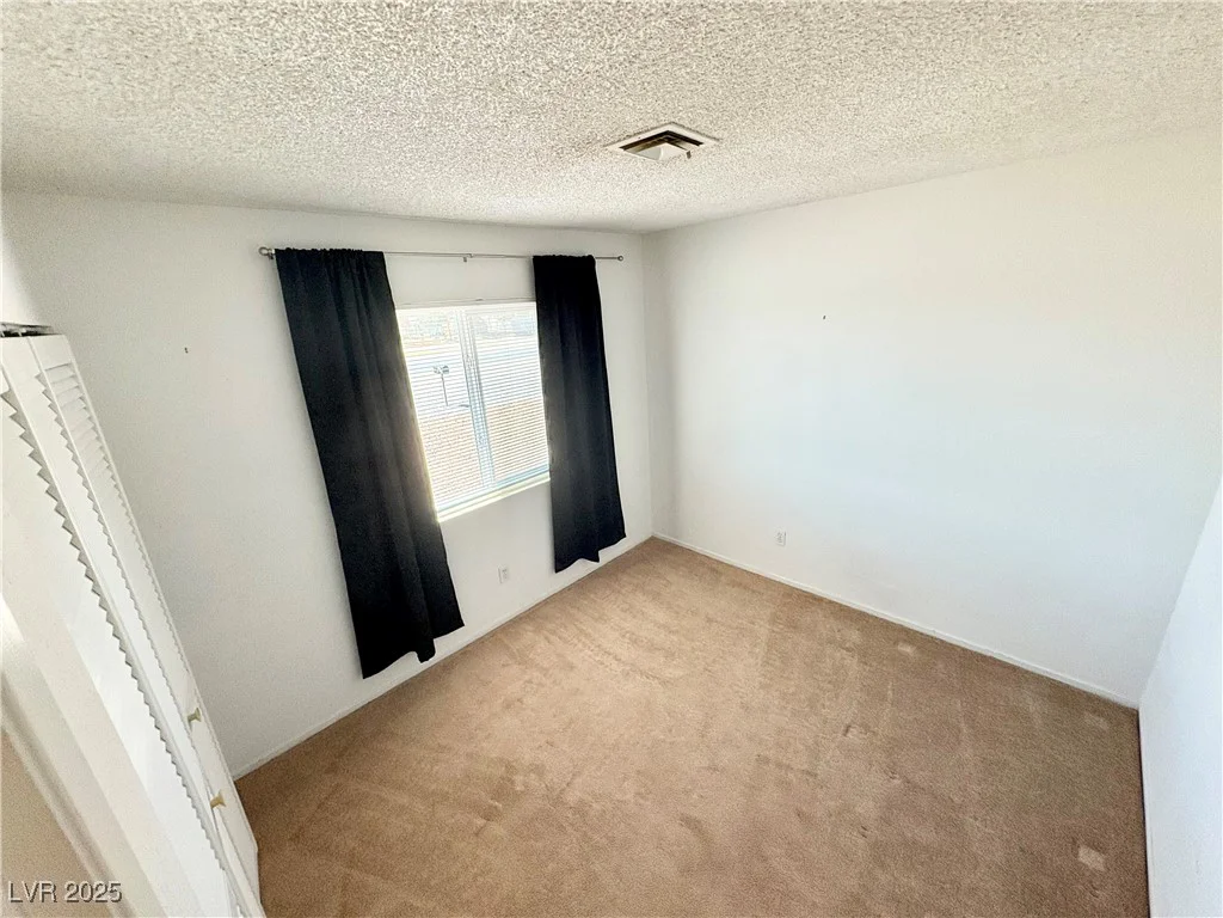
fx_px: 495
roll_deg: +4.4
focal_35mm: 14
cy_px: 459
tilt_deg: -18.9
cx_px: 612
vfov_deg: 85.7
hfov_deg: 102.1
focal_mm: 2.22
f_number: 2.2
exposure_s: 1/127
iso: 125
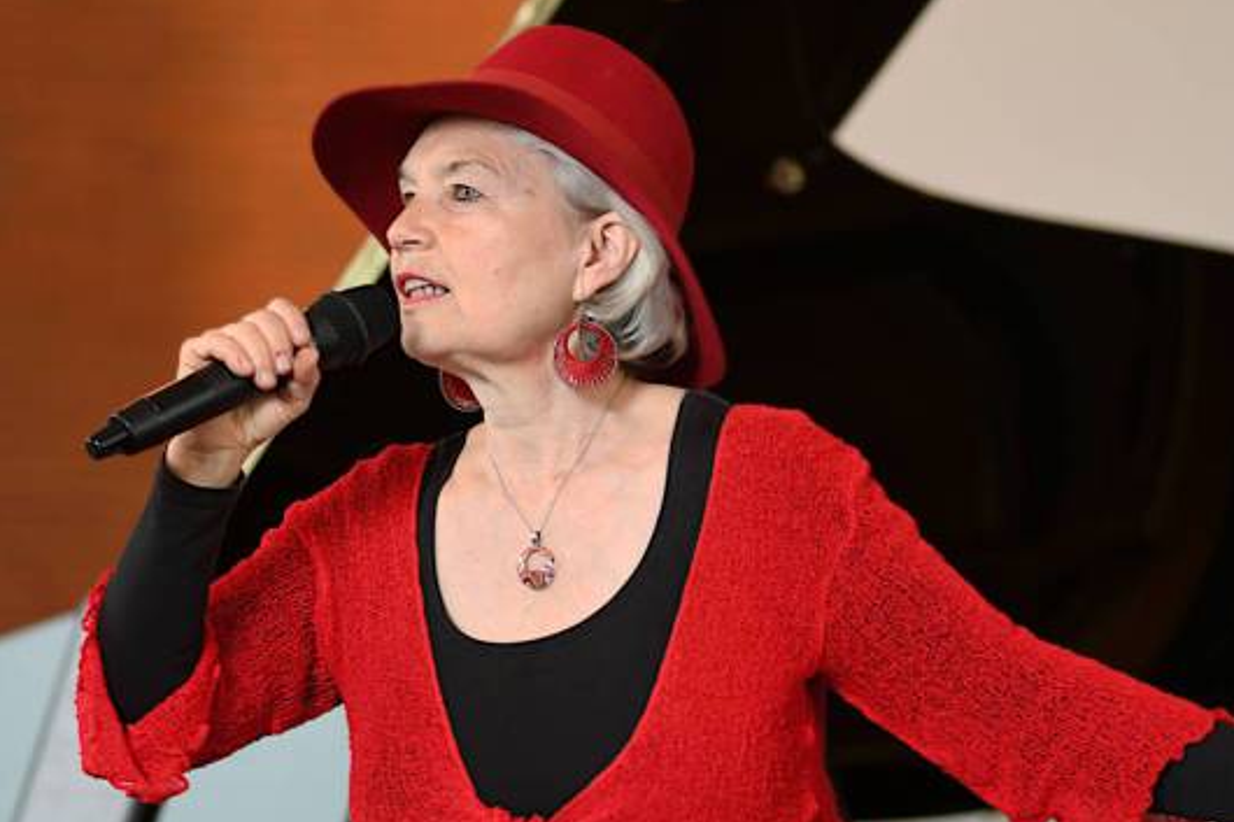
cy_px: 423
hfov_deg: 11.4
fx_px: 6202
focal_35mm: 181
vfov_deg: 7.6
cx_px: 554
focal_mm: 120
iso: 400
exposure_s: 1/60
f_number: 2.8
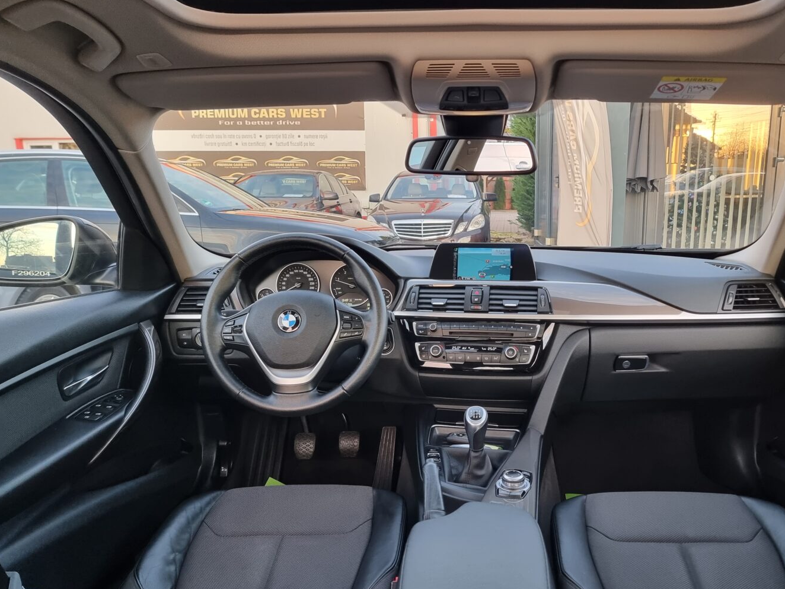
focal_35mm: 29
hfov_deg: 61.1
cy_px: 321
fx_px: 658
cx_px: 471
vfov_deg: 48.2
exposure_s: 1/100
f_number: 1.8
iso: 250
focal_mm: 6.7
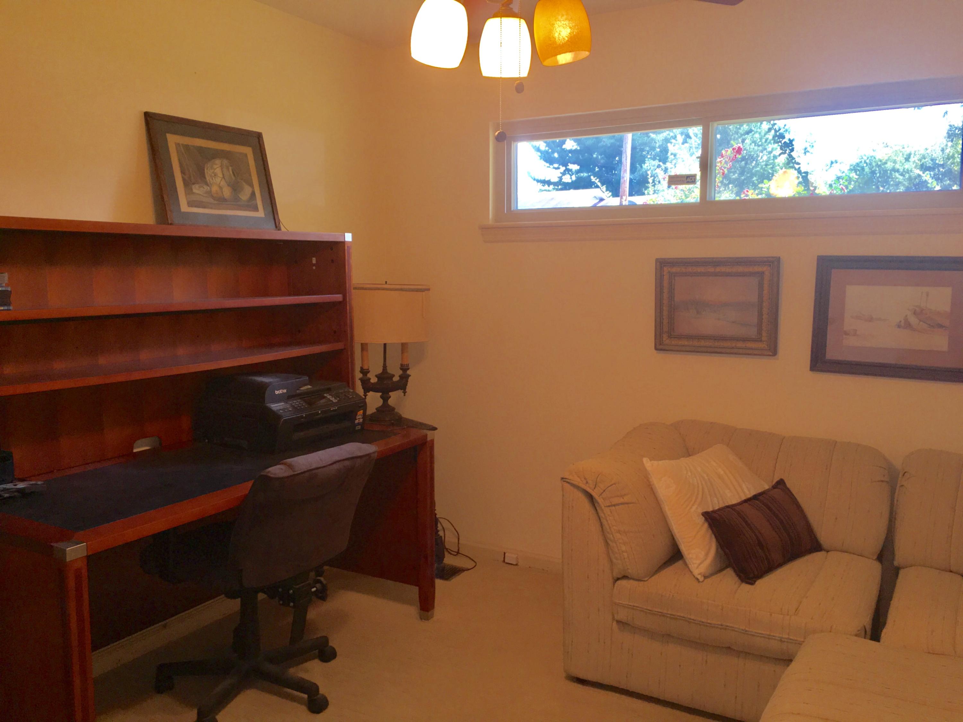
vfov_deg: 48.2
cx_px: 482
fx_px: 807
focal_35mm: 29
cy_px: 361
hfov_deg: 61.7
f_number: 2.2
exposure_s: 1/56
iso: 25
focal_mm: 4.15
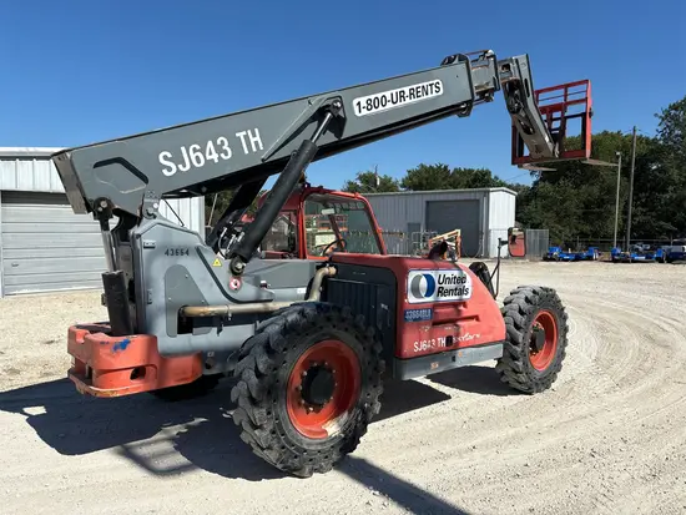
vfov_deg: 53.1
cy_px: 258
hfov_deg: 67.3
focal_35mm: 26
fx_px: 515
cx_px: 343
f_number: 1.6
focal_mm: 5.96
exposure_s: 1/4630
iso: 50
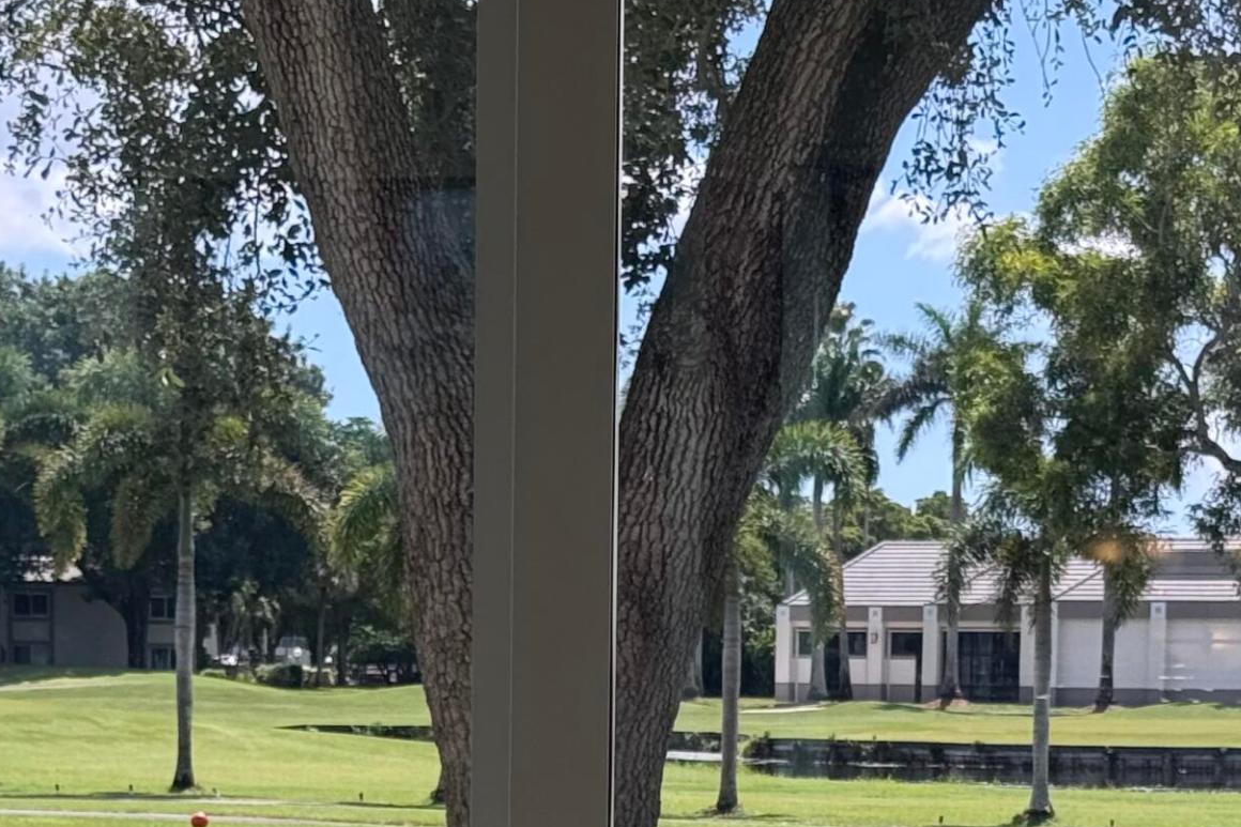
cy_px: 1039
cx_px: 642
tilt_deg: -4.8
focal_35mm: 124
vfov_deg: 10.8
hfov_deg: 16.5
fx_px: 4274
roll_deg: -0.3
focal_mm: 6.76
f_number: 1.78
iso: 100
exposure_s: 1/2494
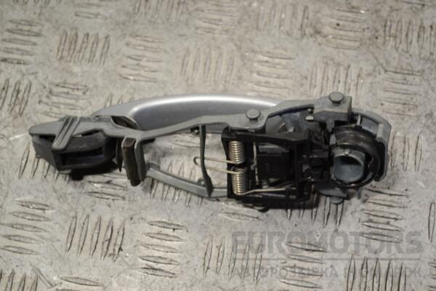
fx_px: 872
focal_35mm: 72
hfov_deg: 28.1
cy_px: 146
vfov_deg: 18.9
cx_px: 218
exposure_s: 1/30
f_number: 5.3
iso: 125
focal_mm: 48
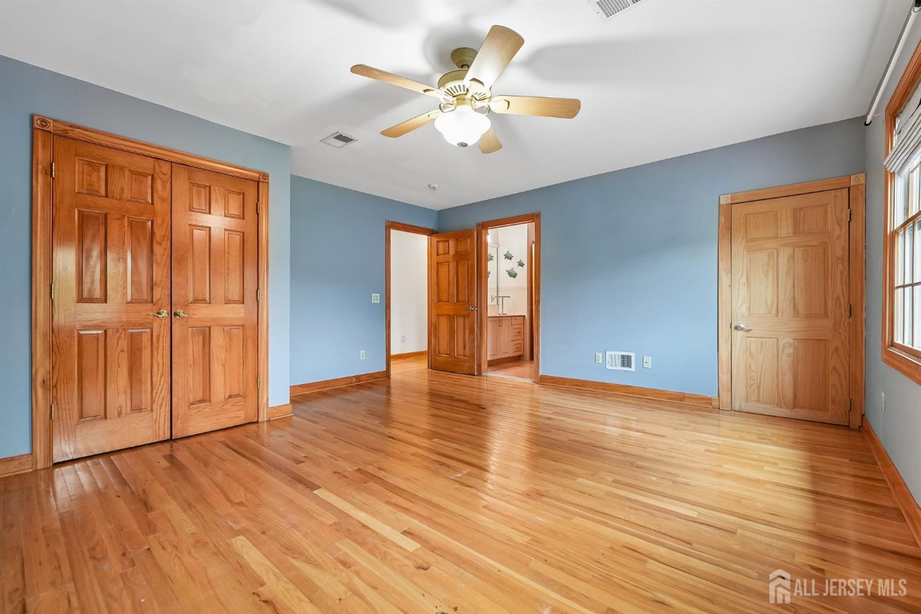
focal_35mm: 15
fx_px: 389
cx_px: 460
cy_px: 307
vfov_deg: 76.6
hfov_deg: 99.6
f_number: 7.1
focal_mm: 15.2
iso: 800
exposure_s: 1/15
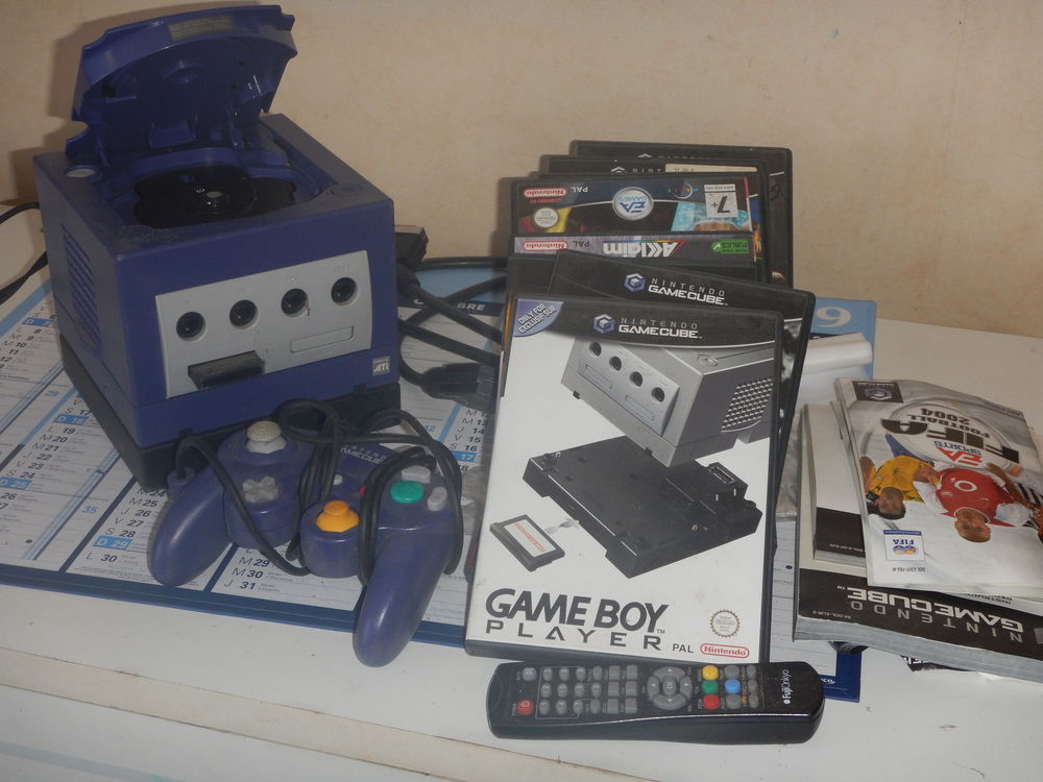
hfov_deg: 36.8
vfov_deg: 28.0
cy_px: 391
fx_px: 1567
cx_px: 522
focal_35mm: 52
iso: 200
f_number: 4.3
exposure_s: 1/30
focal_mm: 9.2
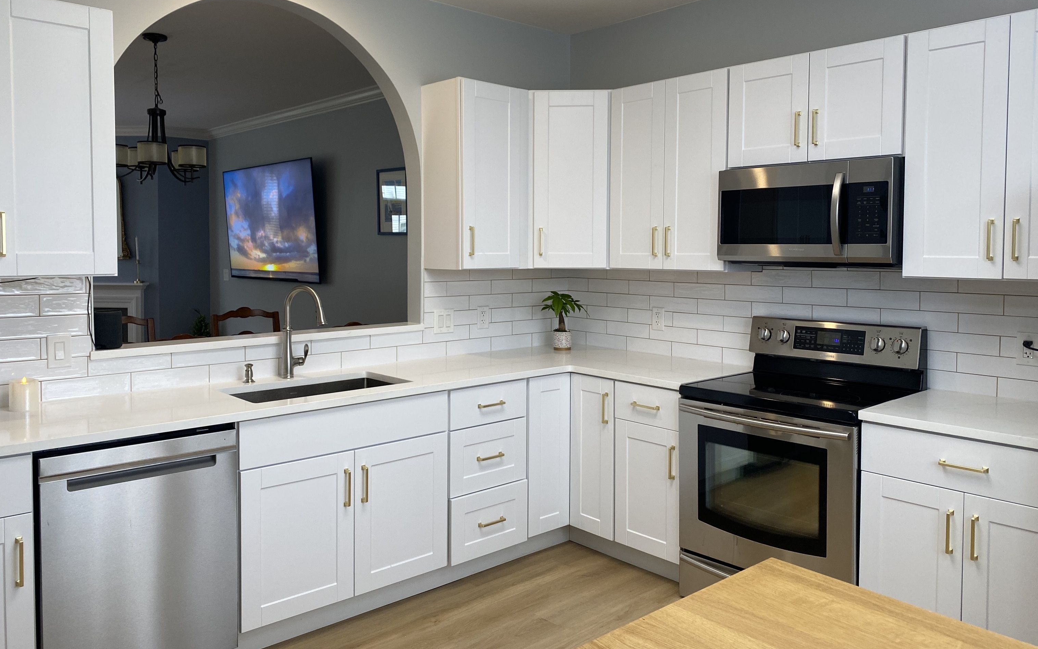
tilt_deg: -2.2
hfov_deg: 66.5
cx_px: 521
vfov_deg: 44.5
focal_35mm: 28
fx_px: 792
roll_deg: +0.0
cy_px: 287
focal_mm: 4.25
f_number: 1.8
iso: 100
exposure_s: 1/120
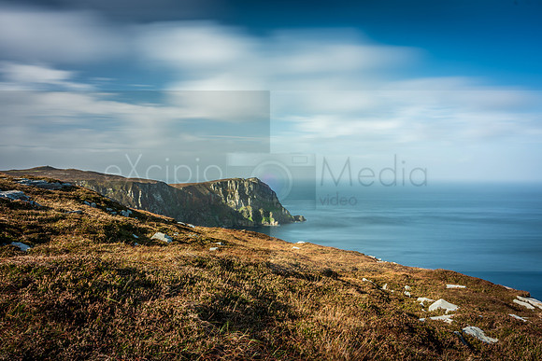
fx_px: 376
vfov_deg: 51.3
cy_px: 180
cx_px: 271
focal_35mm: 25
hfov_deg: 71.5
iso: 50
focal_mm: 25
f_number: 9
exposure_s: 30
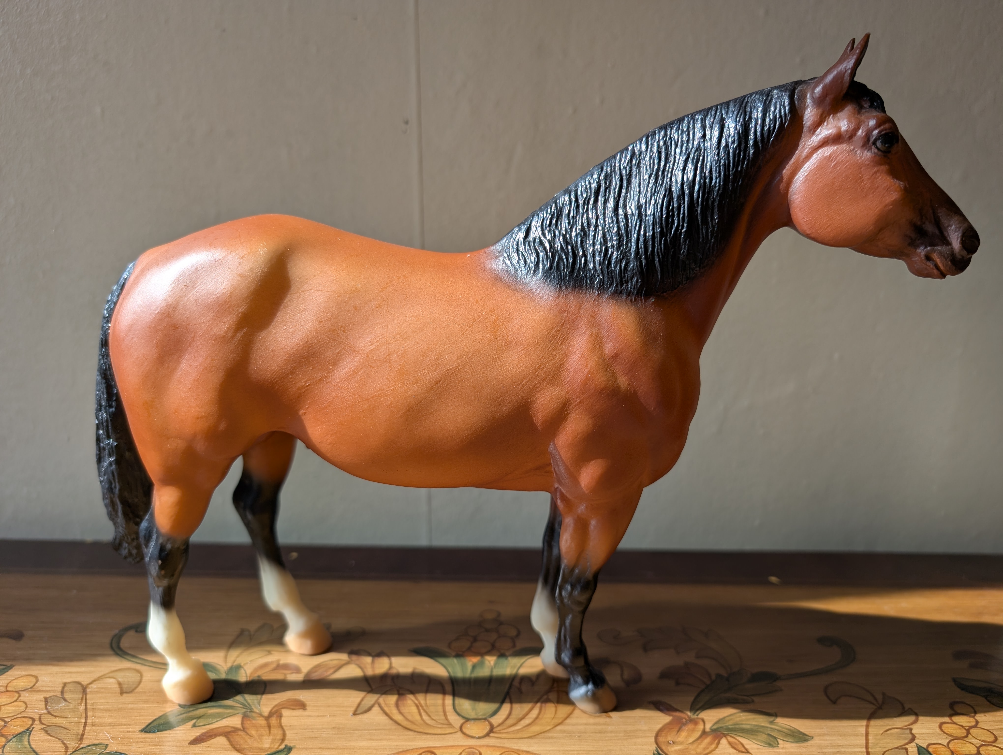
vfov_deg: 56.9
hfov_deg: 71.5
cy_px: 378
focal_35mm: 24
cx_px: 502
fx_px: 696
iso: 18
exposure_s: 1/139
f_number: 1.68
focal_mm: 6.9
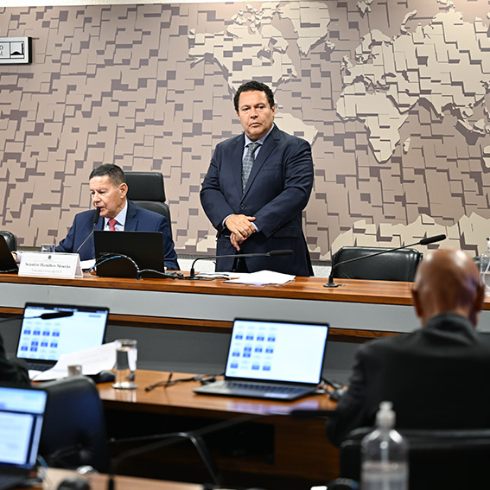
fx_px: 1730
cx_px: 212
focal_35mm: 108
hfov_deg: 16.1
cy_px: 245
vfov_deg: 16.1
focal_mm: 84
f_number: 2.8
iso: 1000
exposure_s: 1/100
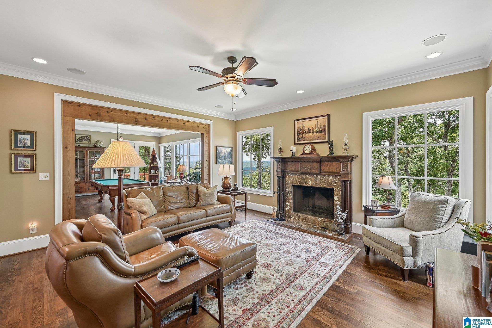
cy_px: 164
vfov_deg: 81.2
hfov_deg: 104.3
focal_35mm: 14
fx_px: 191
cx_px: 246
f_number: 8
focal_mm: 14
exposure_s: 1/15
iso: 400
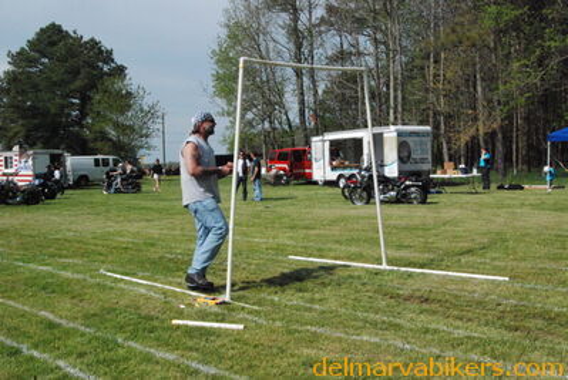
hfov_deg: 46.4
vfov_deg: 32.0
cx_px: 284
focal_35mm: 42
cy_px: 190
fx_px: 663
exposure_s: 1/1000
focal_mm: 28
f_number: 25
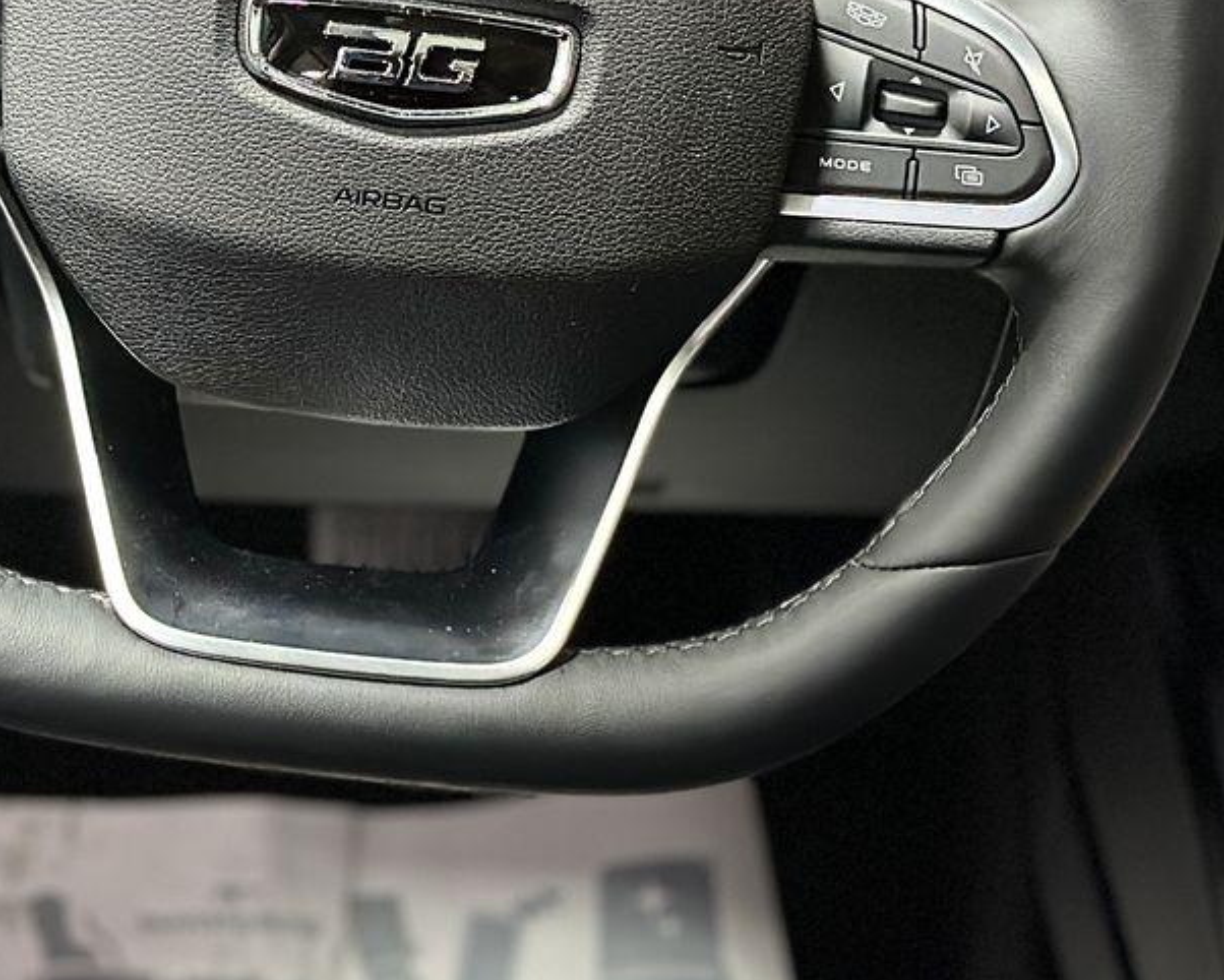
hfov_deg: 17.1
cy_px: 45
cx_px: 348
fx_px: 4059
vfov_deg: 13.6
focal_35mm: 112
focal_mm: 6.86
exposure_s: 1/33
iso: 500
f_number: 1.78
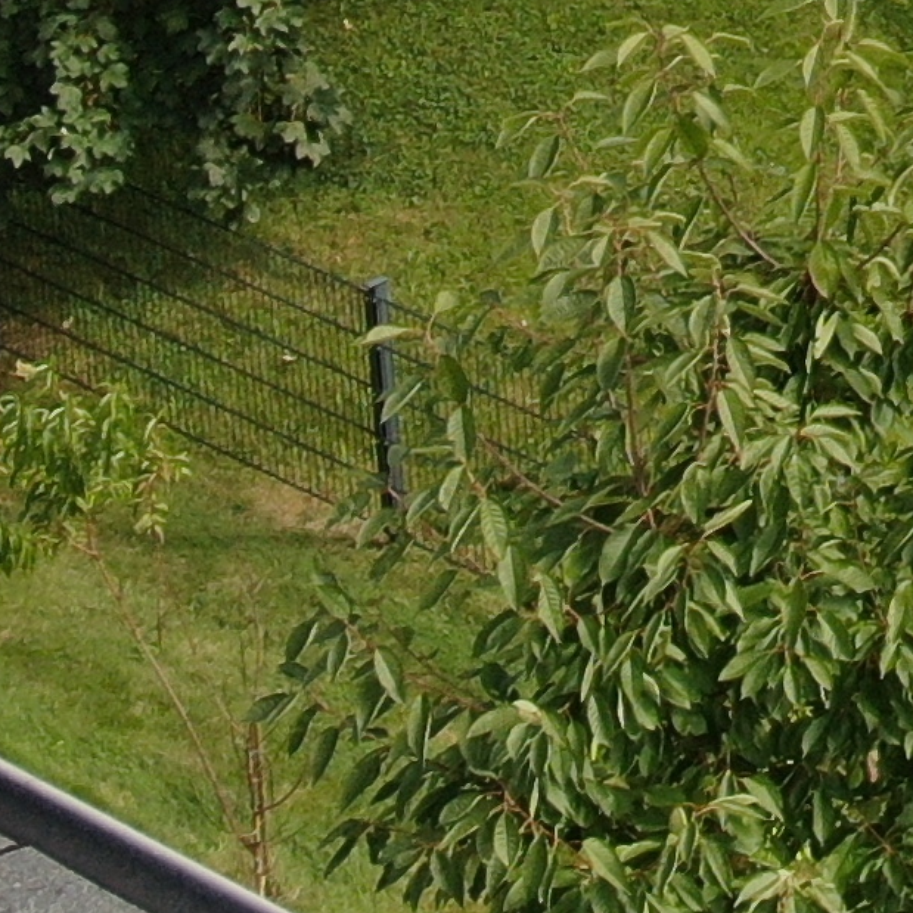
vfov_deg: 6.5
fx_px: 7669
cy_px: -1199
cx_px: 2150
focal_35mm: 257
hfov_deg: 6.5
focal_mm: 7.88
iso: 100
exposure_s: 1/320
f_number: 3.7
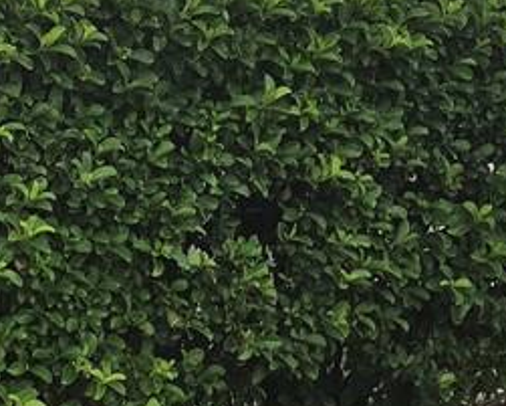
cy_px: 257
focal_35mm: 143
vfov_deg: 10.8
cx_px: -270
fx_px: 2142
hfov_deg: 12.7
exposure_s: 1/120
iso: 125
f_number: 1.4
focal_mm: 6.5
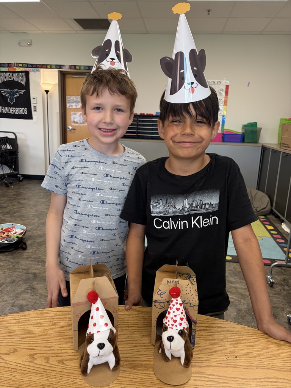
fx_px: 291
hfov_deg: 53.1
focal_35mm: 26
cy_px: 194
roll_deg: -1.2
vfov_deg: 67.3
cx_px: 146
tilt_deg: -13.0
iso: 80
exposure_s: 1/60
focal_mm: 5.96
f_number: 1.6
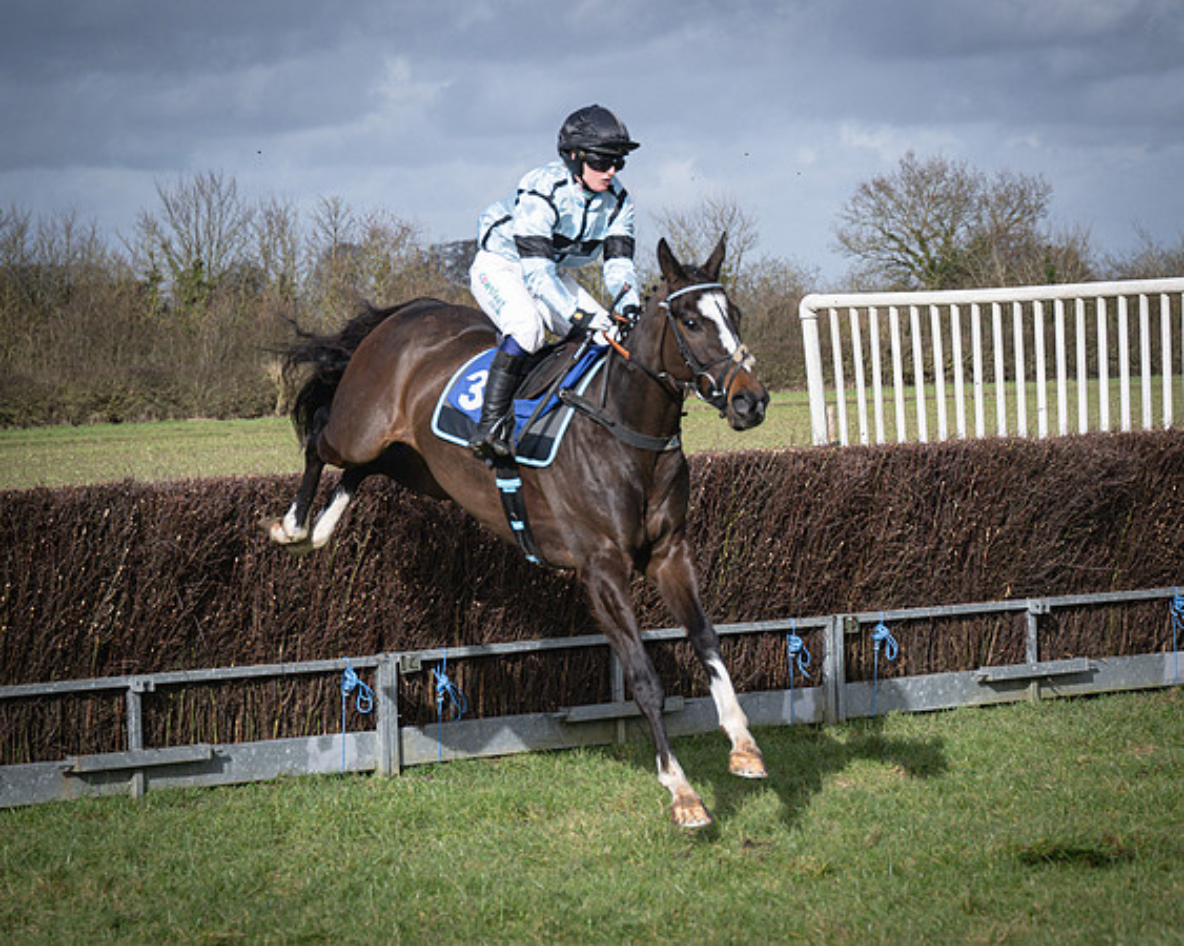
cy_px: 463
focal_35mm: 132
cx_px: 877
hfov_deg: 14.5
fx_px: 4638
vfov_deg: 11.6
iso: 400
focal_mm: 70
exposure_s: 1/5000
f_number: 4
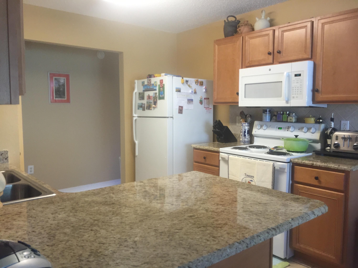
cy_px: 134
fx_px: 300
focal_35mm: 29
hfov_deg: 61.7
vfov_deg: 48.2
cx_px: 179
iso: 100
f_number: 2.2
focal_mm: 4.15
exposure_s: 1/30
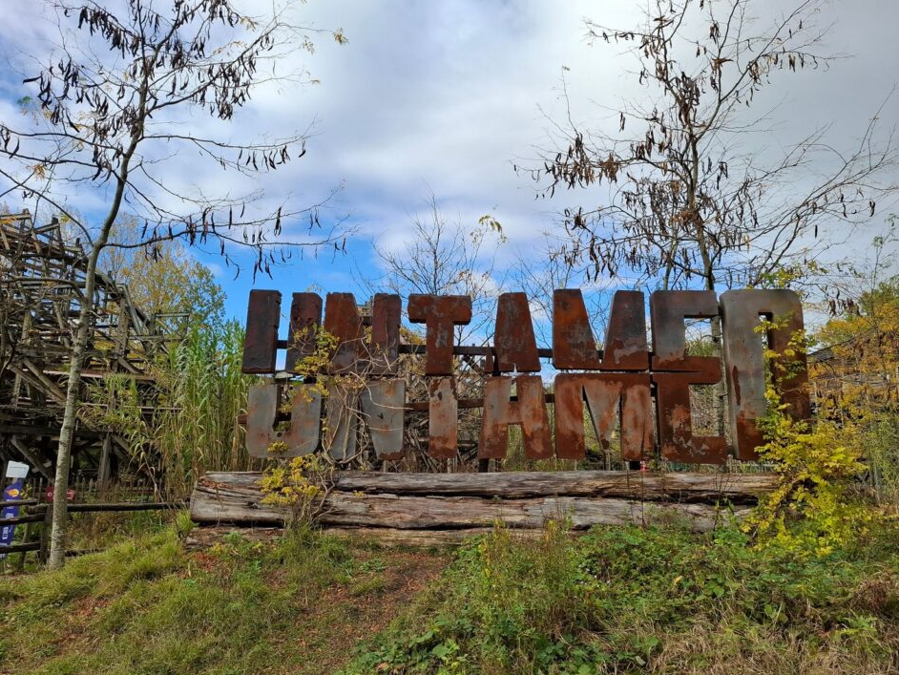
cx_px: 441
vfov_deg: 54.9
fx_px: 649
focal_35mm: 25
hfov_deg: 69.4
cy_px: 318
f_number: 1.8
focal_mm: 5.54
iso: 50
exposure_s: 1/1488
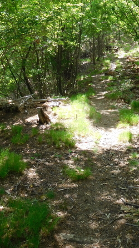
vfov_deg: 49.4
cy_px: 78
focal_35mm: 40
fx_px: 262
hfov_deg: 29.5
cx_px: 92
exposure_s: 1/2000
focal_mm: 4.5
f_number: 3.4
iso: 125
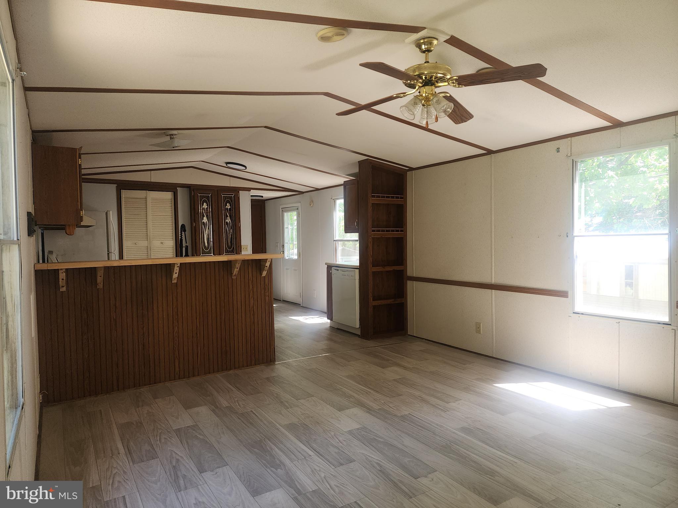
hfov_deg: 73.9
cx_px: 339
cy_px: 254
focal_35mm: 23
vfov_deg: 58.9
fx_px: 450
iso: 32
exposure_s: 1/60
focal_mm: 6.4
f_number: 1.8
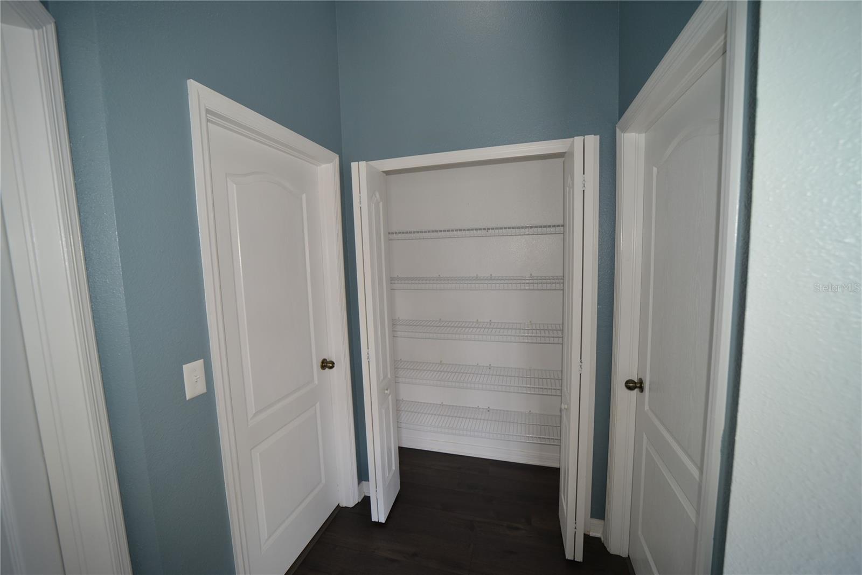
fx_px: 335
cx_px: 431
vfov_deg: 81.2
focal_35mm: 14
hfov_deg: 104.3
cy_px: 288
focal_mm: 14
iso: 400
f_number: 4
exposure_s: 1/60
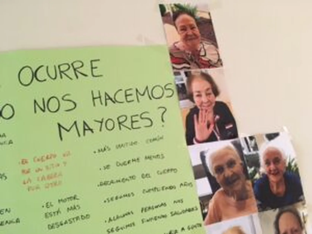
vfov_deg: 48.2
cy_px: 117
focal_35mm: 29
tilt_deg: +11.7
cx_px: 156
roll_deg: +11.2
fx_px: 261
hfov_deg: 61.7
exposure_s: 1/20
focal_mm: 4.15
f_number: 2.2
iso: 200
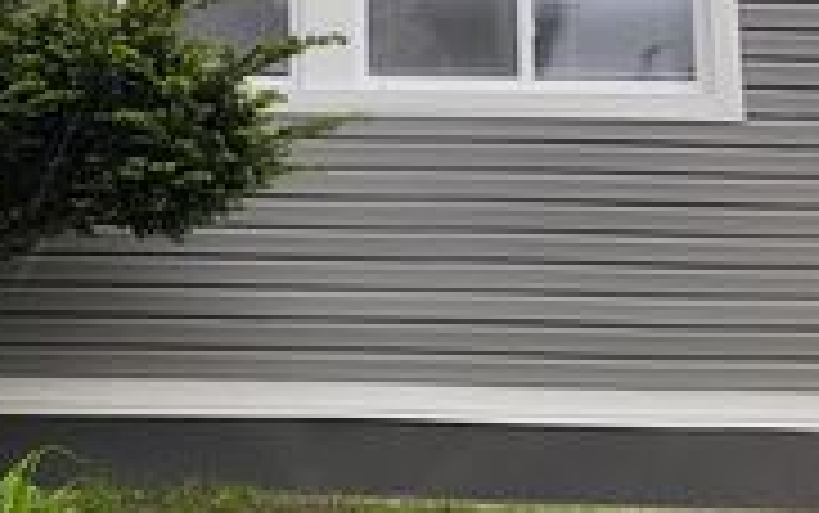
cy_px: -245
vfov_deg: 13.3
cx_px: 158
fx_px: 2077
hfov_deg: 22.0
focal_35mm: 93
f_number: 1.8
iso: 20
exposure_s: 1/120
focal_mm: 6.7
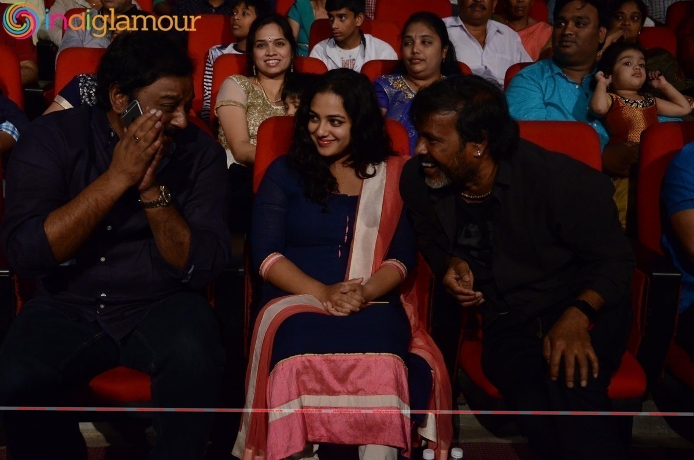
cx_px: 347
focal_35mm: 51
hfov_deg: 39.0
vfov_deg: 26.4
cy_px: 230
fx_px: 981
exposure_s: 1/125
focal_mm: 34
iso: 2500
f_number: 5.6
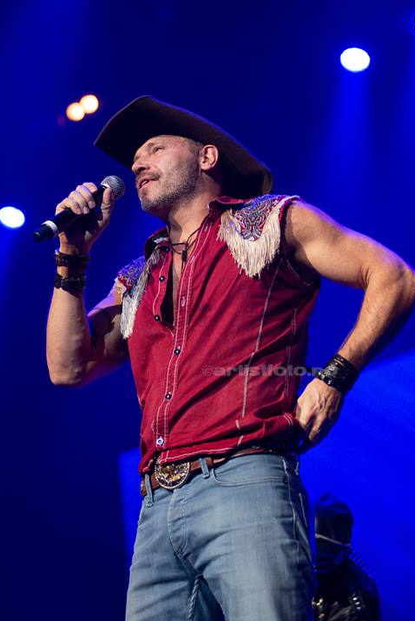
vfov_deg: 25.0
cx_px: 208
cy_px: 307
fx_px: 1398
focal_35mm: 81
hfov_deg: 16.9
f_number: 3.5
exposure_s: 1/640
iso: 1600
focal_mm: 80
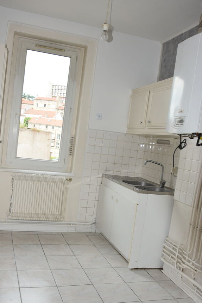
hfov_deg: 36.2
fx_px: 308
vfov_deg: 52.3
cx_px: 85
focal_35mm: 37
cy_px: 171
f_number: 5.6
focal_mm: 21
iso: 180
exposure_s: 1/125
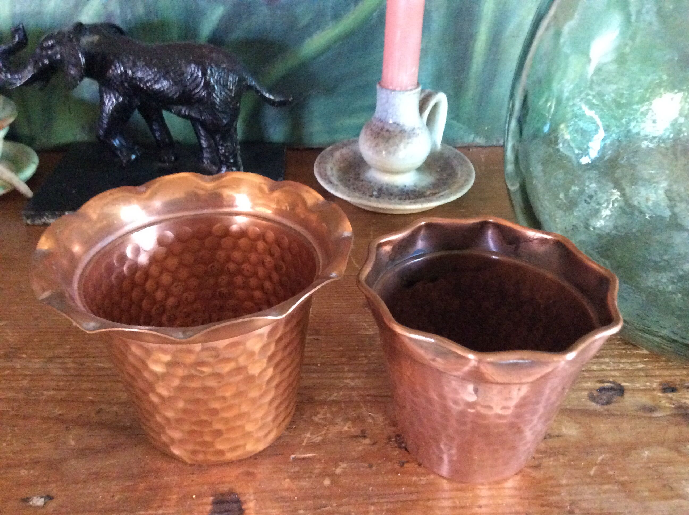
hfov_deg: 56.9
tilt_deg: -33.2
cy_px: 258
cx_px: 344
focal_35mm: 32
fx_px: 636
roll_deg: -0.2
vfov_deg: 44.1
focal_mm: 3.3
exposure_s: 1/17
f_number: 2.4
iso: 500
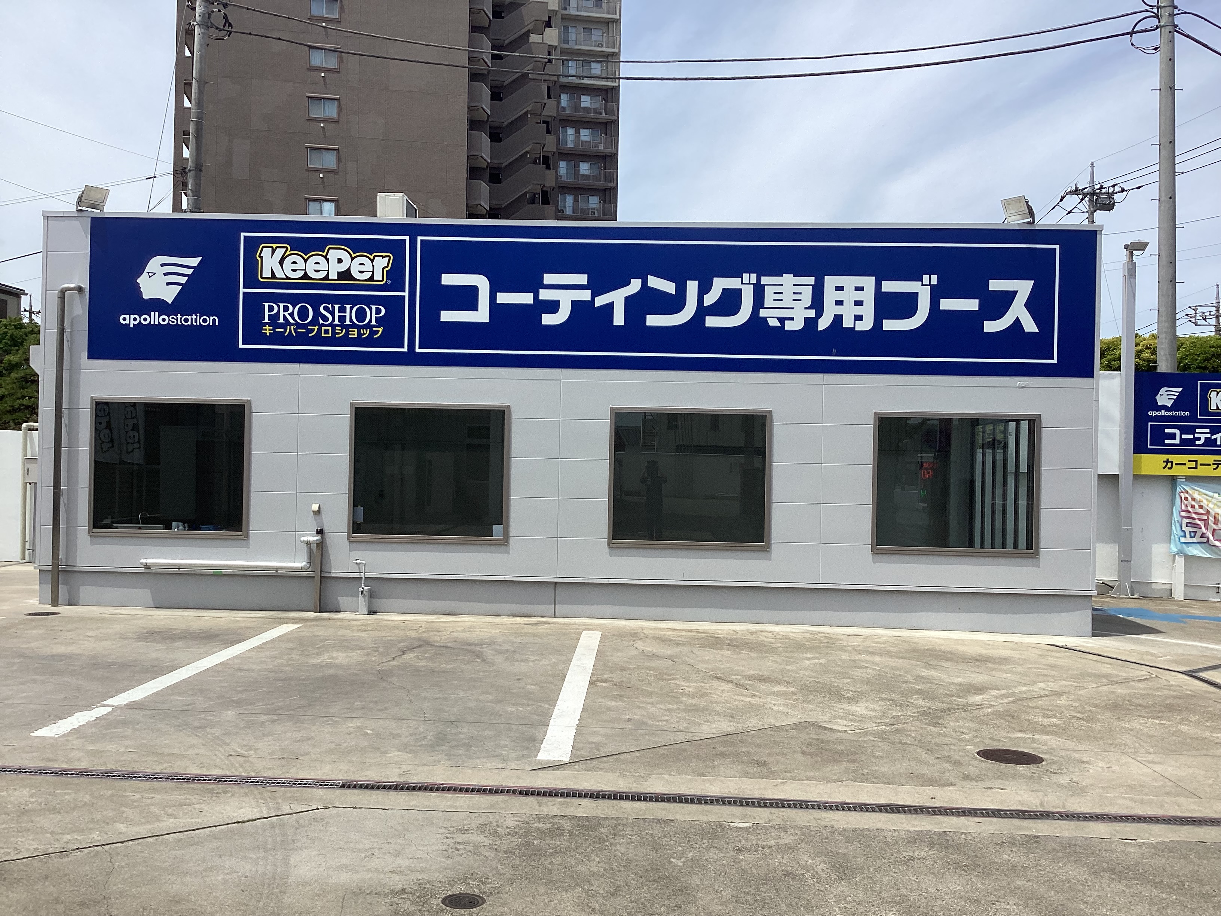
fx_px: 1093
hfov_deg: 58.4
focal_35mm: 31
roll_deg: -0.9
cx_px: 610
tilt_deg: -0.6
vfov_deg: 45.4
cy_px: 458
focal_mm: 3.3
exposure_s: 1/1733
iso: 25
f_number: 2.4
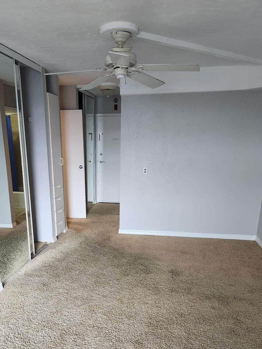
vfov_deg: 59.0
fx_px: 303
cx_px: 111
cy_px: 225
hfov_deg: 46.6
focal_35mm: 30
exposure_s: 1/120
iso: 400
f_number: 1.8
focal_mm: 5.4
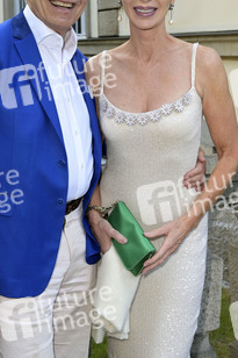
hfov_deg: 25.9
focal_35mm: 52
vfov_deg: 38.0
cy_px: 139
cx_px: 91
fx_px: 516
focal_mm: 40
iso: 1250
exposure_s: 1/125
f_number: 5.6
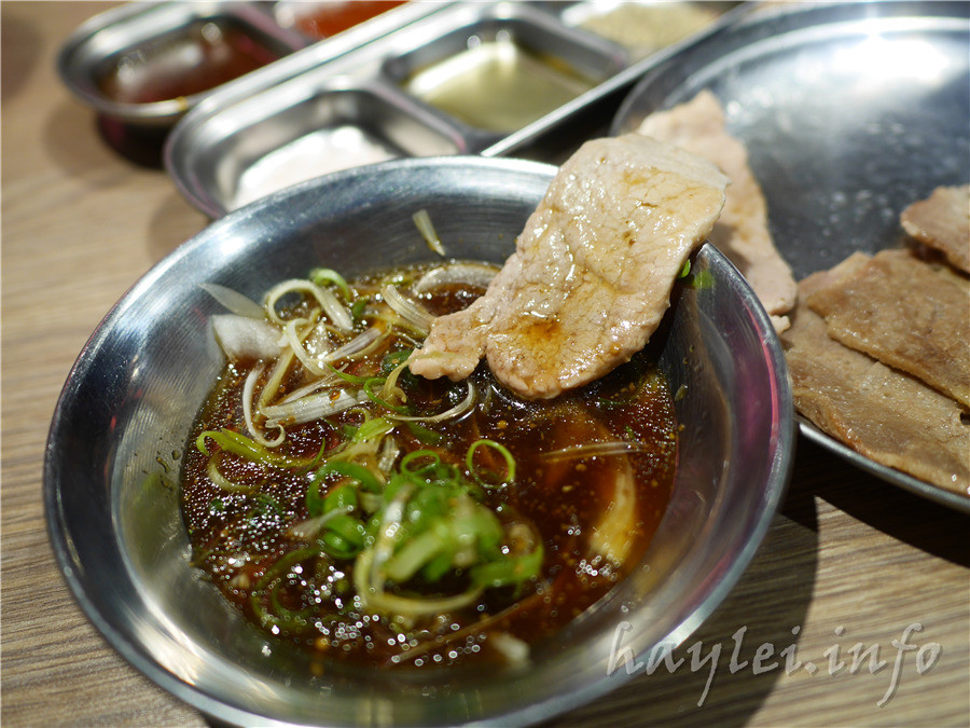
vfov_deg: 46.8
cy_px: 364
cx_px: 485
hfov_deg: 60.0
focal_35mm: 30
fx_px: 841
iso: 200
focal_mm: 15
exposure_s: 1/125
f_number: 2
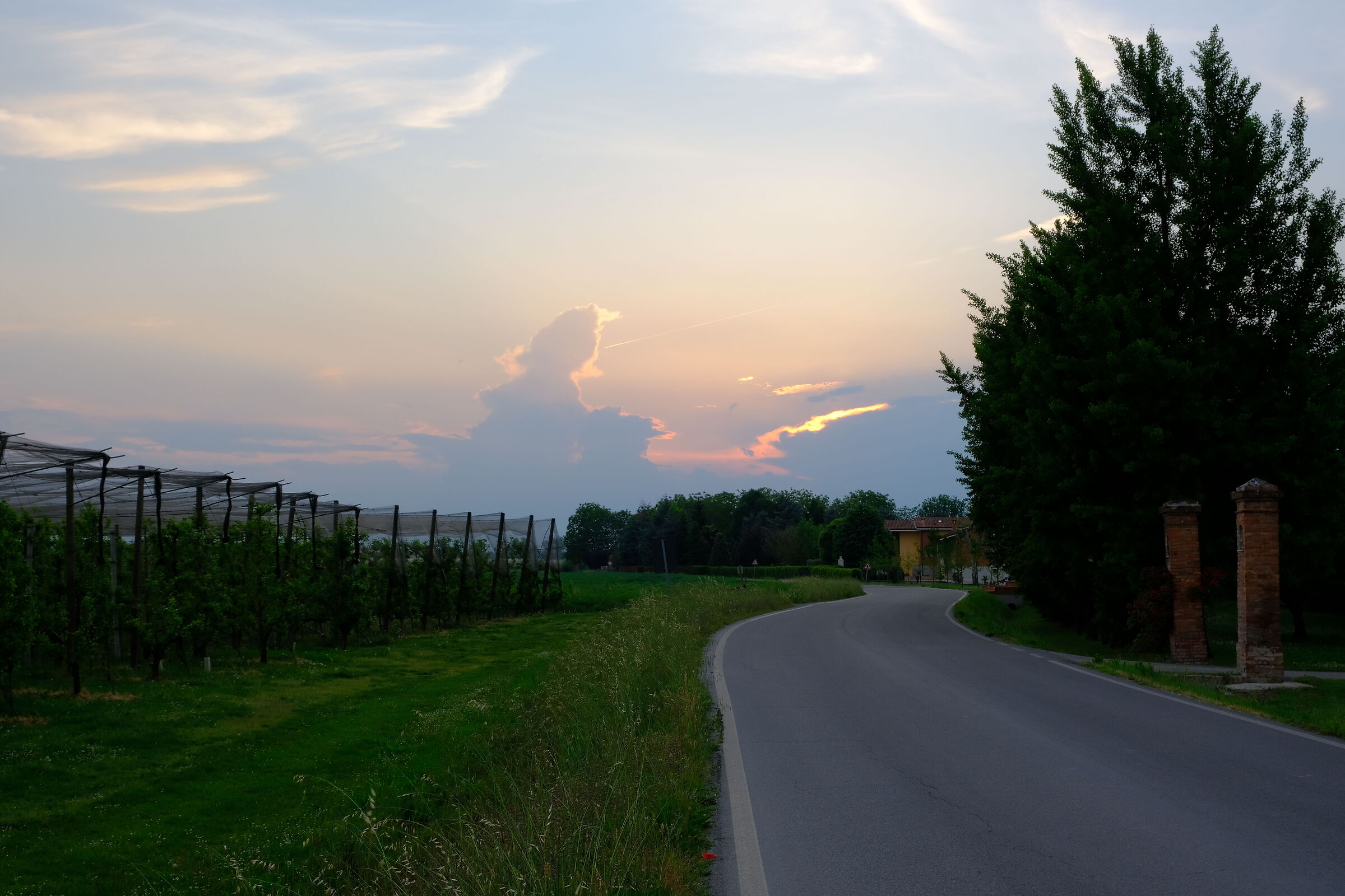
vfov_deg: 31.2
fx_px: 1606
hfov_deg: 45.4
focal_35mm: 43
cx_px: 672
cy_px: 448
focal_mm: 28.9
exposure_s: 1/60
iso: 200
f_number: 11
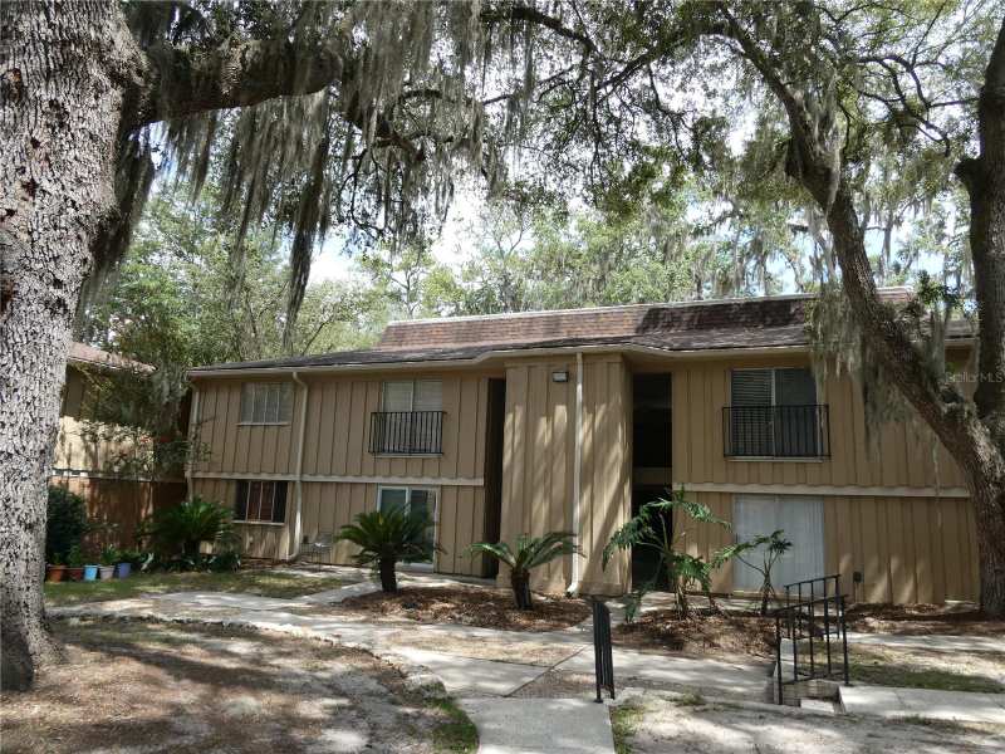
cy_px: 377
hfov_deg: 71.6
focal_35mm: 24
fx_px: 697
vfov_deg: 56.8
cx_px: 502
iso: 80
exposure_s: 1/400
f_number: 3.3
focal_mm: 4.3
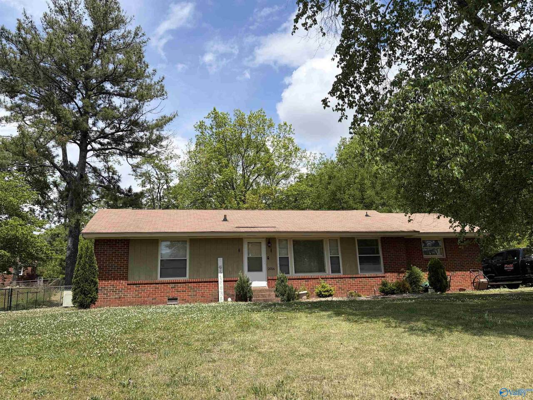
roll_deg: +2.4
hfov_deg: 67.3
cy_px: 200
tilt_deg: +14.6
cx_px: 266
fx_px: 400
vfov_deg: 53.1
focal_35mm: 26
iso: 50
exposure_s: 1/3623
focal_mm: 5.96
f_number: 1.6
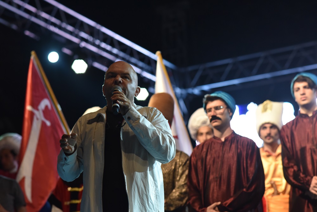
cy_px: 106
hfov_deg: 23.9
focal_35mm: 85
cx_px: 158
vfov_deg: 16.1
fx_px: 749
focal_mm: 85
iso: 2500
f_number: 2.5
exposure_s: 1/800
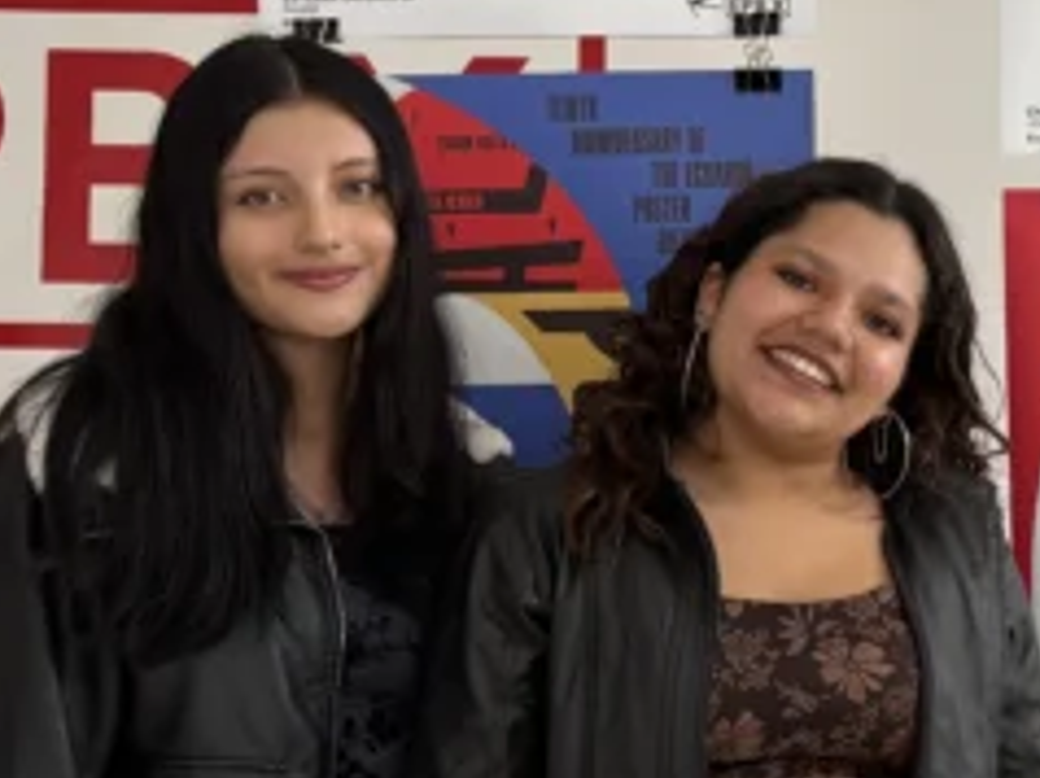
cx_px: 1250
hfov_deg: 21.6
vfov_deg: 17.5
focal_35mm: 84
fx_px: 2521
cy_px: 363
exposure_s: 1/121
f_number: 1.6
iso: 64
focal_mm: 6
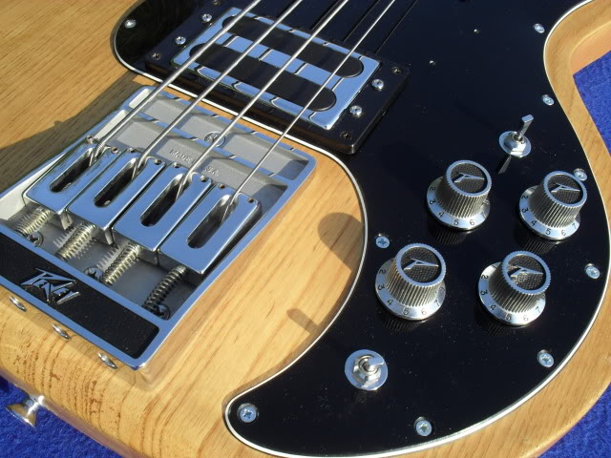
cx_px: 306
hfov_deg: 52.6
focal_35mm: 35
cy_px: 229
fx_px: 618
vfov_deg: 40.7
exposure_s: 1/90
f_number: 8.4
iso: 100
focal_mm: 6.3
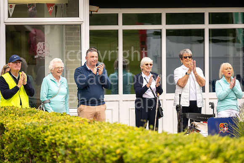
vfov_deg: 4.3
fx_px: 2171
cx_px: 127
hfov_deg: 6.4
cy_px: 82
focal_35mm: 320
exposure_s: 1/1250
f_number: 4
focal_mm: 300
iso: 500
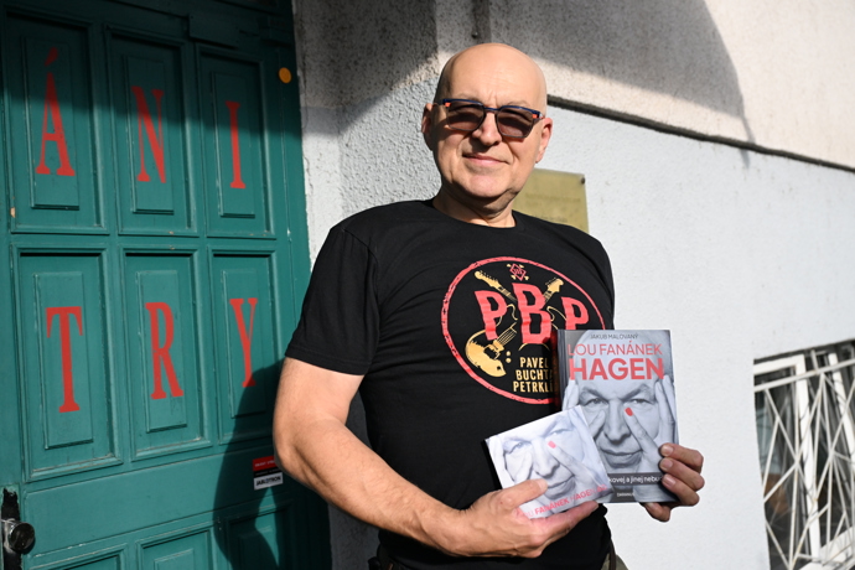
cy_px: 285
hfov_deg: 48.5
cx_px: 428
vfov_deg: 33.4
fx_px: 950
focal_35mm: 40
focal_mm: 40
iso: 2500
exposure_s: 1/13000
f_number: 4.5
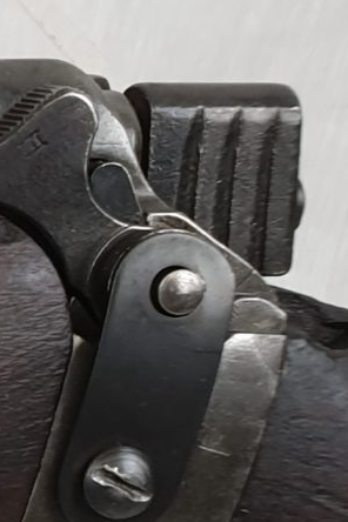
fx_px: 2262
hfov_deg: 6.8
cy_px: 414
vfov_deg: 13.1
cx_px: -1065
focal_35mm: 156
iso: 80
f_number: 2.4
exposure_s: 1/50
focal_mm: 4.3
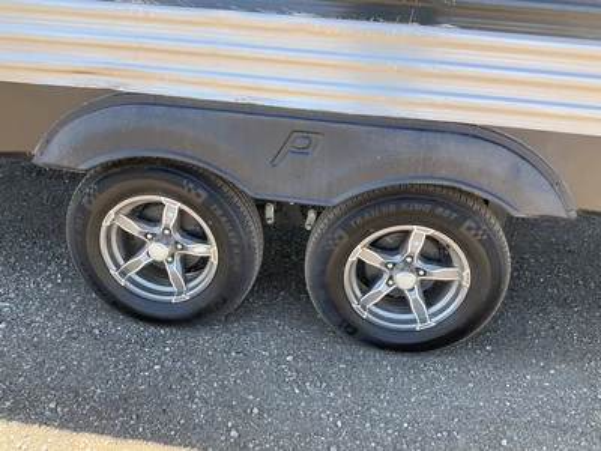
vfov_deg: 48.2
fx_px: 503
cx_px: 300
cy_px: 226
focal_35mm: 29
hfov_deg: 61.7
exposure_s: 1/172
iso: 32
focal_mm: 3
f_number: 1.8
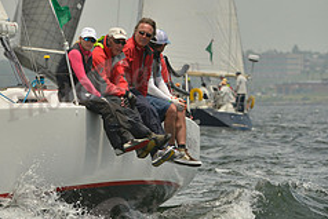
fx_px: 5333
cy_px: 34
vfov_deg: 2.4
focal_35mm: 585
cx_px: -65
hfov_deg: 3.5
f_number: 8
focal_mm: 240
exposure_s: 1/1250
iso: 280
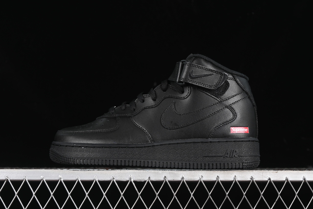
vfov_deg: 18.2
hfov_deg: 27.0
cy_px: 104
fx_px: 652
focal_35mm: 75
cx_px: 156
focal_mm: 50
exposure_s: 1/50
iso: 160
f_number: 6.3
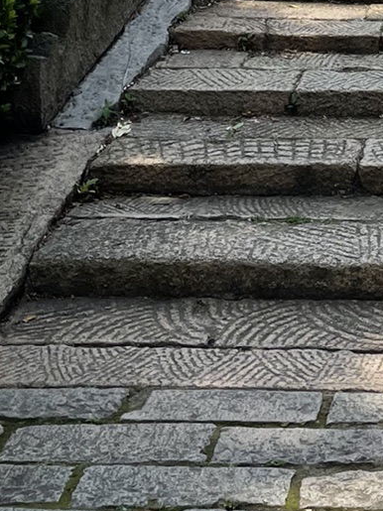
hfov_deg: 13.7
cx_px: 583
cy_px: -174
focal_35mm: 101
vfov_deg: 18.0
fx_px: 1491
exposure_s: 1/5291
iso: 32
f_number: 1.6
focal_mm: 4.2
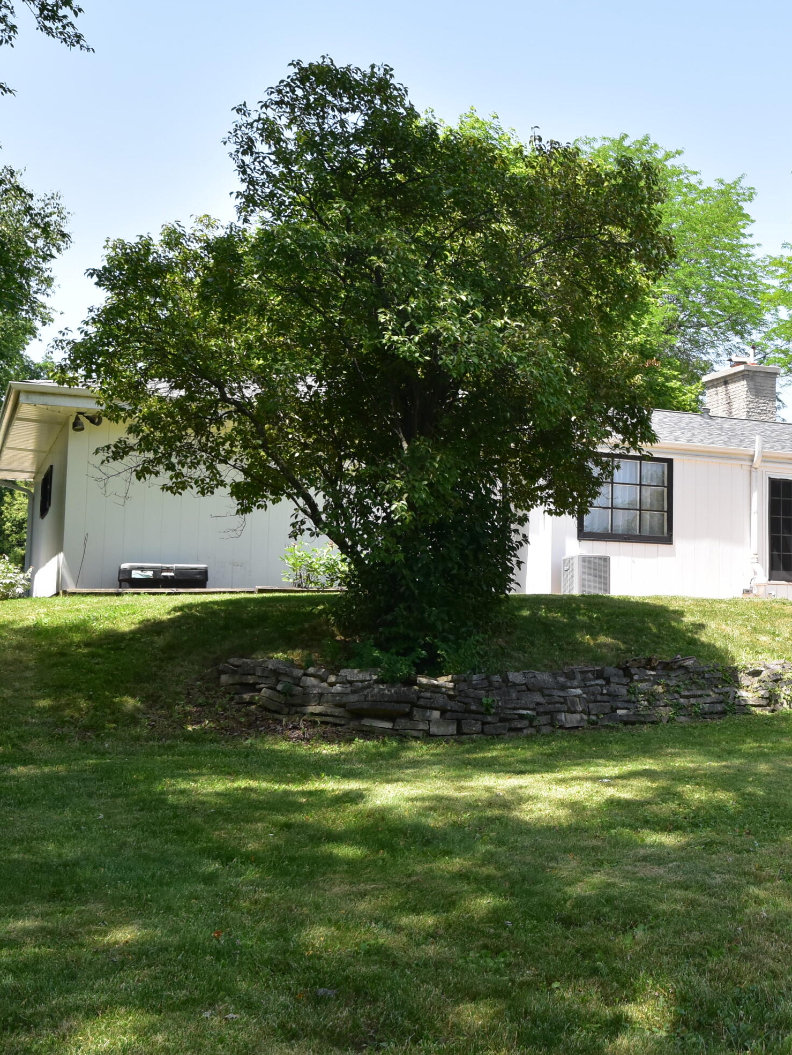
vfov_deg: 45.0
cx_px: 745
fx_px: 1273
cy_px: 520
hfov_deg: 32.5
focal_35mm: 42
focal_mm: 19
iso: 400
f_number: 10
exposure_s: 1/250
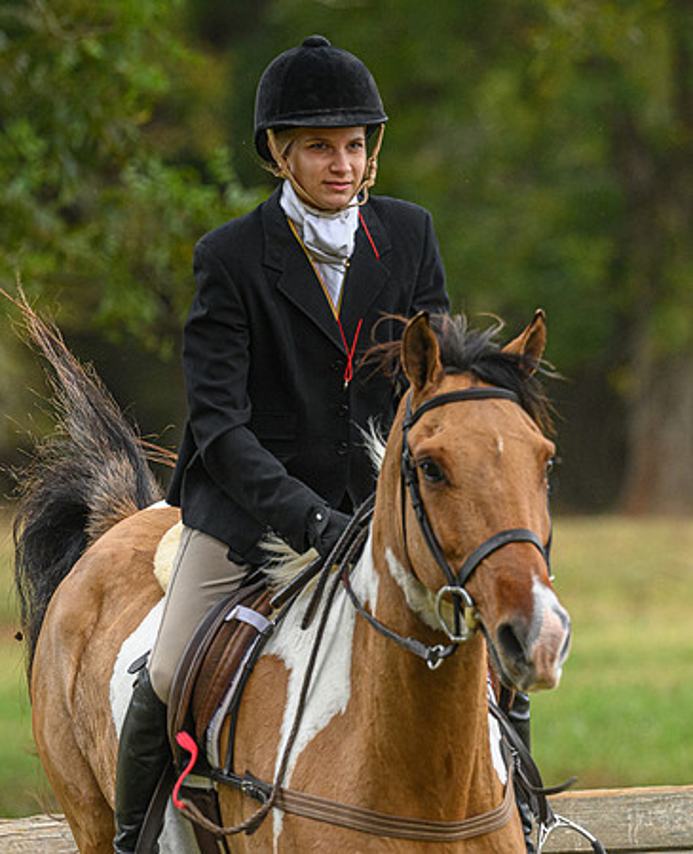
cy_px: 414
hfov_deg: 4.0
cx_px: 322
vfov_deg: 4.9
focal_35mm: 389
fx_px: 9897
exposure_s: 1/640
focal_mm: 190
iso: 800
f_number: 3.5
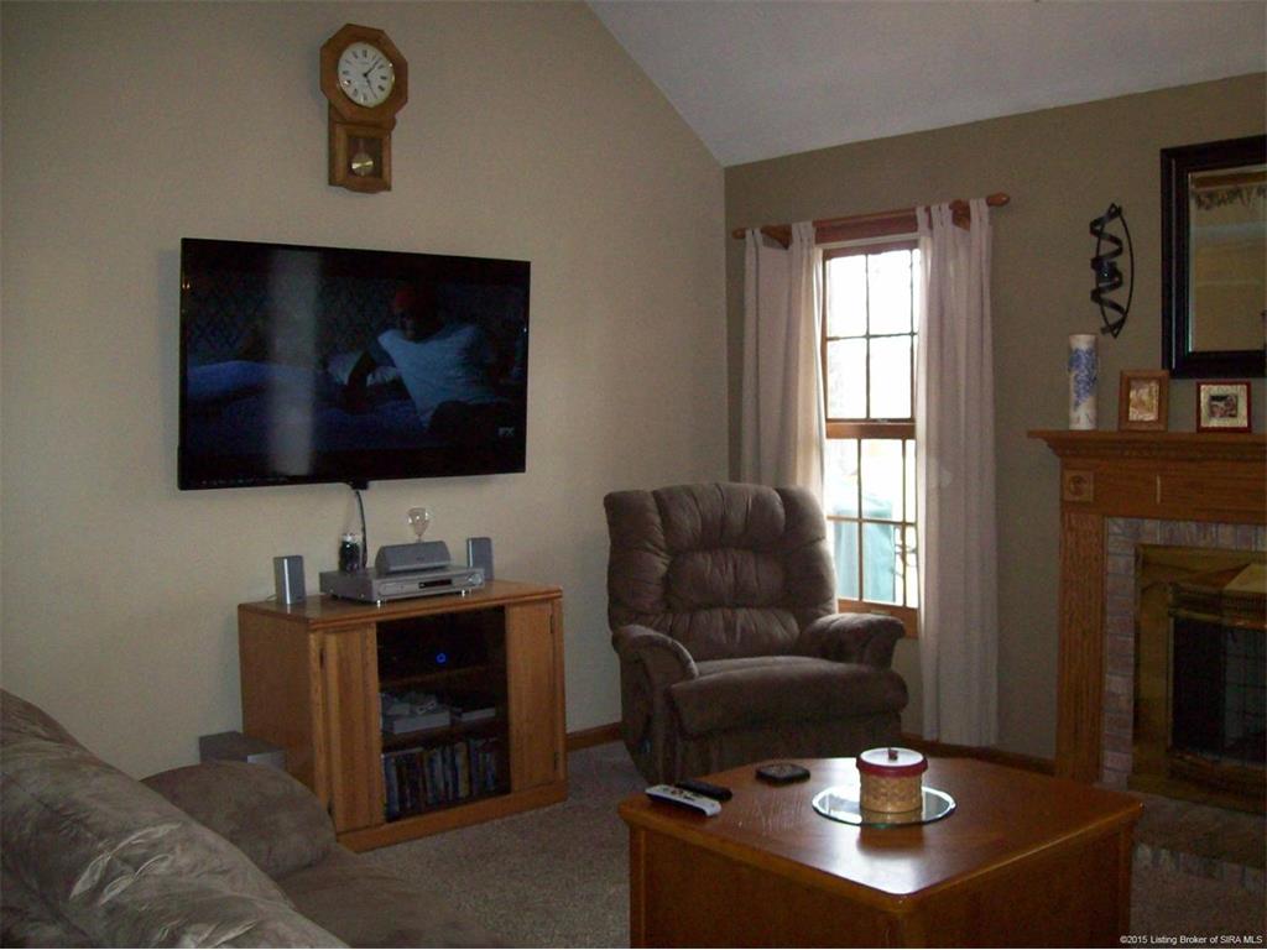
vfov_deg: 39.7
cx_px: 634
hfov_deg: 51.4
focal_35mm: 36
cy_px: 475
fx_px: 1318
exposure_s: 1/64
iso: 200
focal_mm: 6
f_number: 2.7
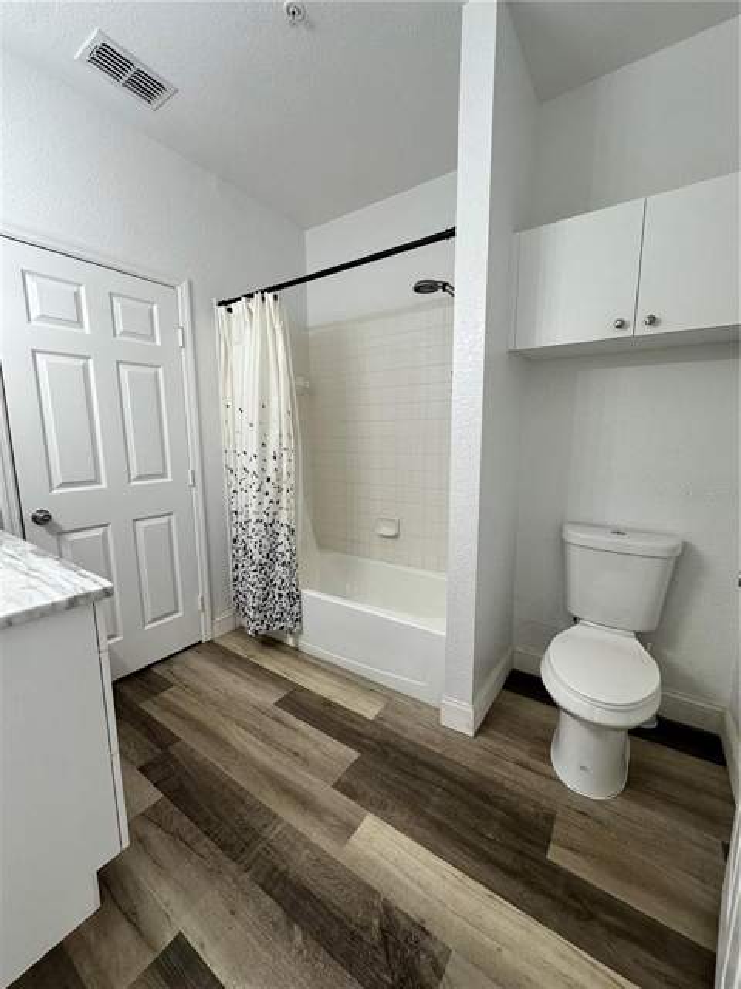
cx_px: 370
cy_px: 494
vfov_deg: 102.1
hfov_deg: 85.7
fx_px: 400
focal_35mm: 14
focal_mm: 2.22
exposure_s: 1/120
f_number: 2.2
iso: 160
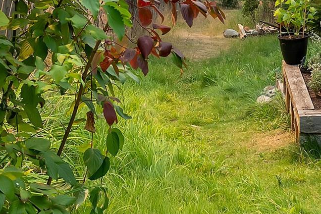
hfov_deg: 20.0
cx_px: 297
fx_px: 891
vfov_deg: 13.4
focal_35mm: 100
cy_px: -27
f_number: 8
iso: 100
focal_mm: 31.6
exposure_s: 1/100
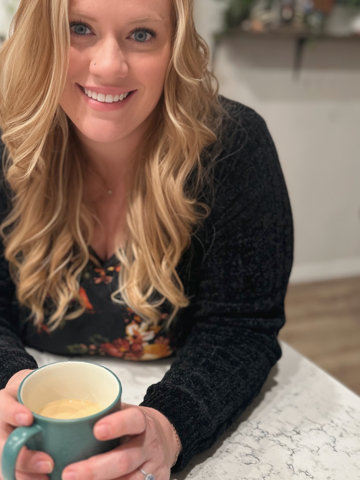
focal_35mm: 36
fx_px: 499
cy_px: 247
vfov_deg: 51.3
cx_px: 107
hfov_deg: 39.0
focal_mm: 6.86
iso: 250
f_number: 1.78
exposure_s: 1/60
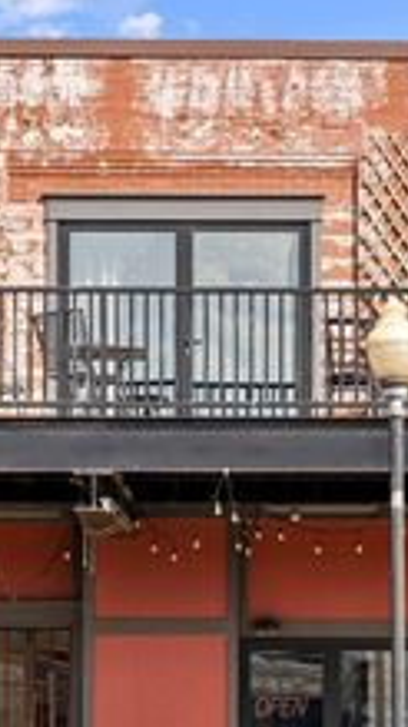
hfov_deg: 8.2
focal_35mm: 147
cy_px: 695
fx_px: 2831
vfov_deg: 14.4
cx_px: 388
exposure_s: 1/400
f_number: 8
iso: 320
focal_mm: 48
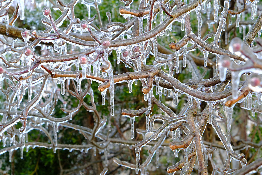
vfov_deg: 16.5
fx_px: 604
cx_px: 131
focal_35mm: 83
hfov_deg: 24.5
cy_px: 88
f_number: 11
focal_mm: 55
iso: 800
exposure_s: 1/27
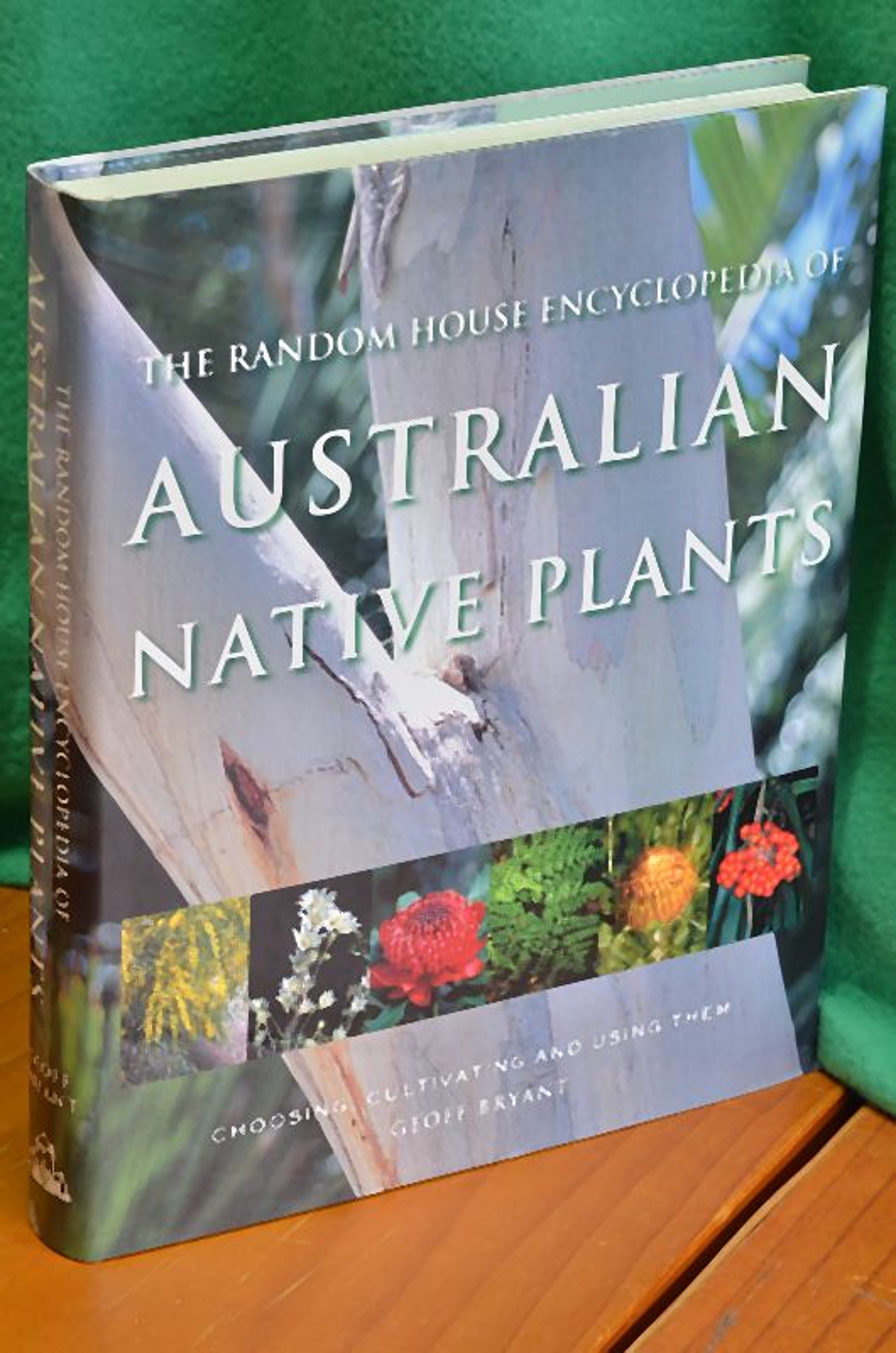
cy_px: 676
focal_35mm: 102
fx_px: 3824
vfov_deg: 20.1
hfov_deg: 13.4
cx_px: 448
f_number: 11
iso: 1600
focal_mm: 68
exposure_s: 1/10
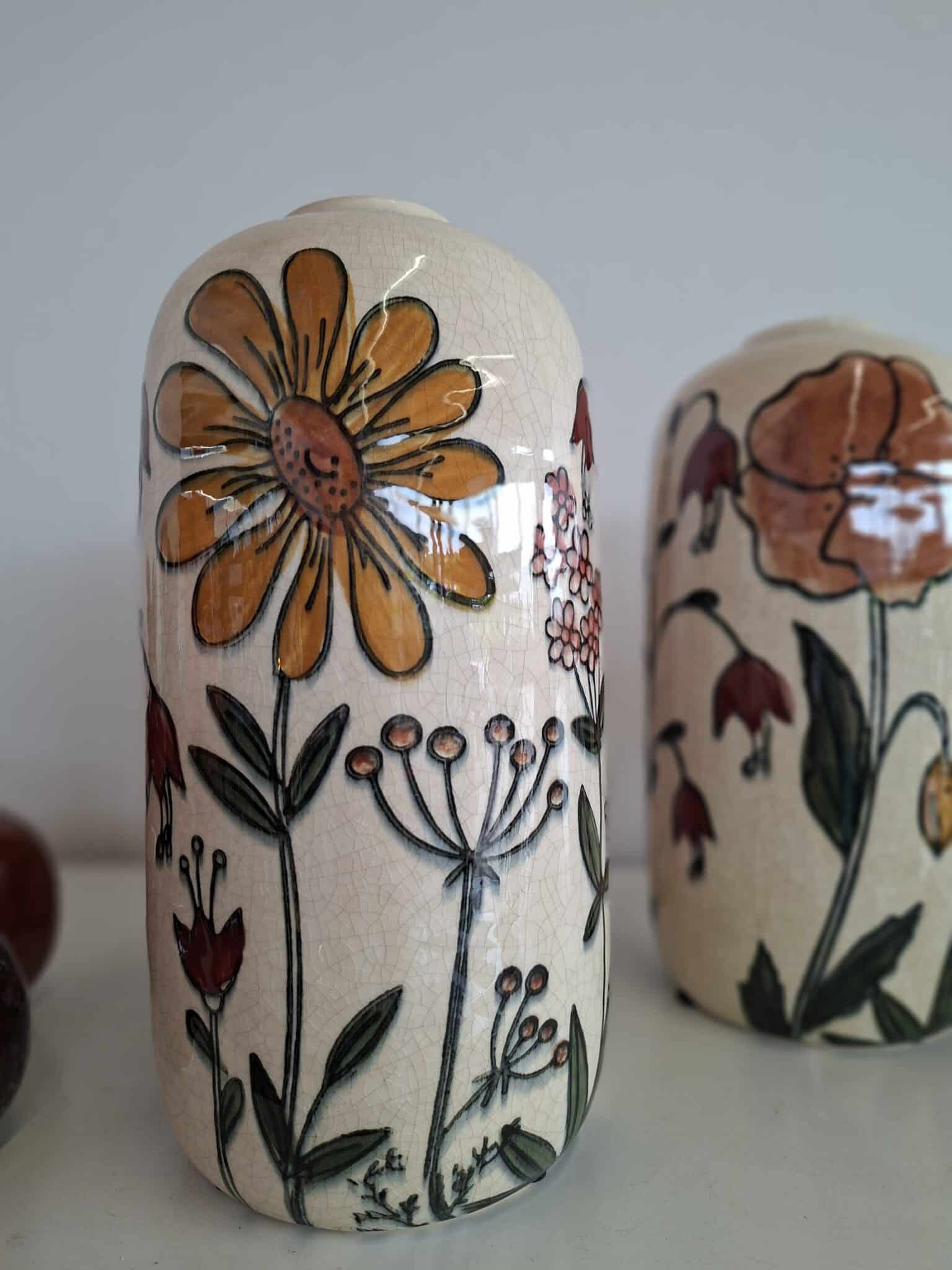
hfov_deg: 58.9
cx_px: 476
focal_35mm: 23
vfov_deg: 73.9
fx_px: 843
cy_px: 635
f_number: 1.8
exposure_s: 1/100
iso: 80
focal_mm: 5.54
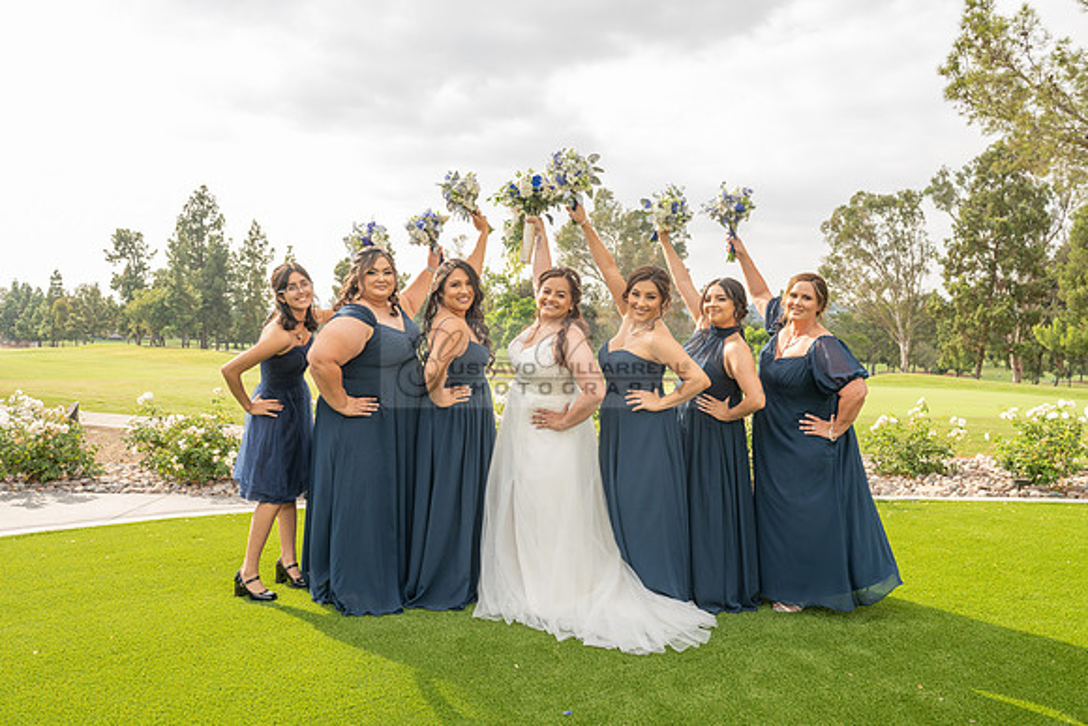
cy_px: 363
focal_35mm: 29
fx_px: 877
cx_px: 544
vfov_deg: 45.0
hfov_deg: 63.6
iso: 200
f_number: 6.3
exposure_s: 1/200
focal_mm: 29
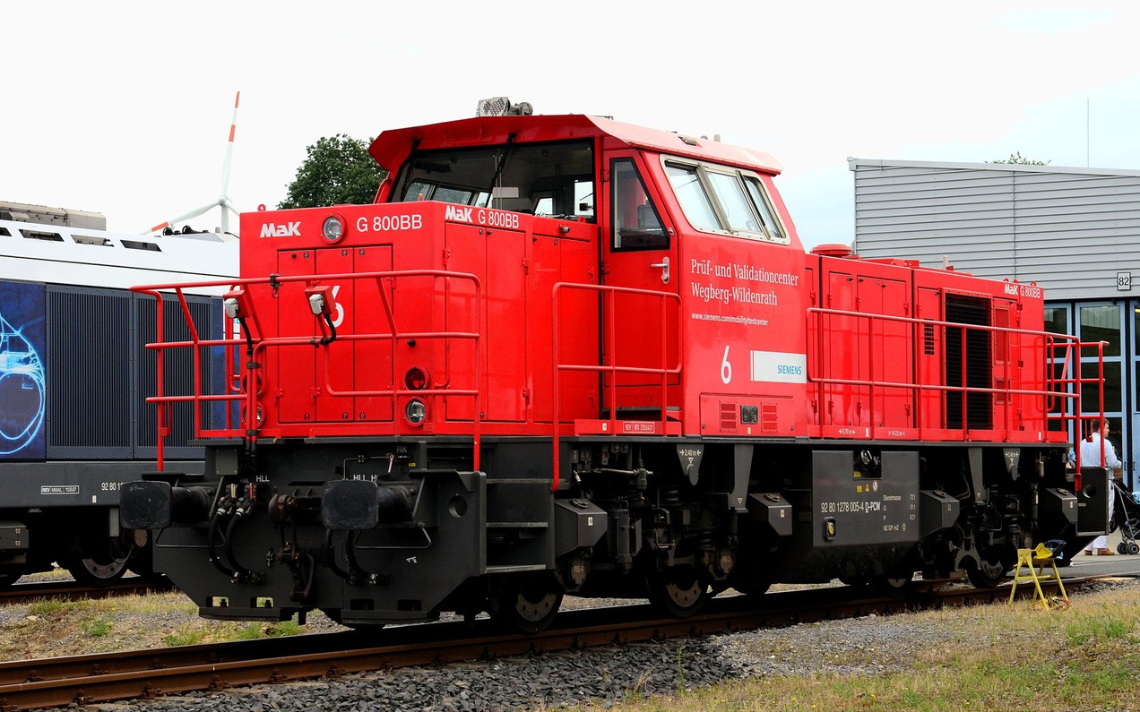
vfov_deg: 14.7
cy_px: 369
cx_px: 573
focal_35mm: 89
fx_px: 2765
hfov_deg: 23.3
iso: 800
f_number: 9
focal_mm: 58
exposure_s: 1/640
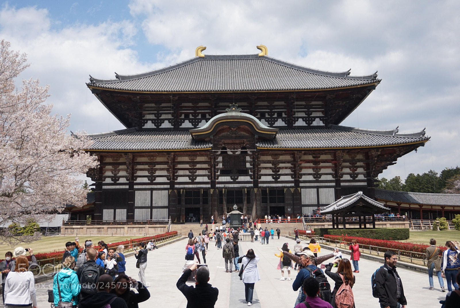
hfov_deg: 55.1
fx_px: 441
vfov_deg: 38.4
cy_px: 154
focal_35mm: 34
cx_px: 230
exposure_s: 1/2000
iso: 200
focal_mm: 23
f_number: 4
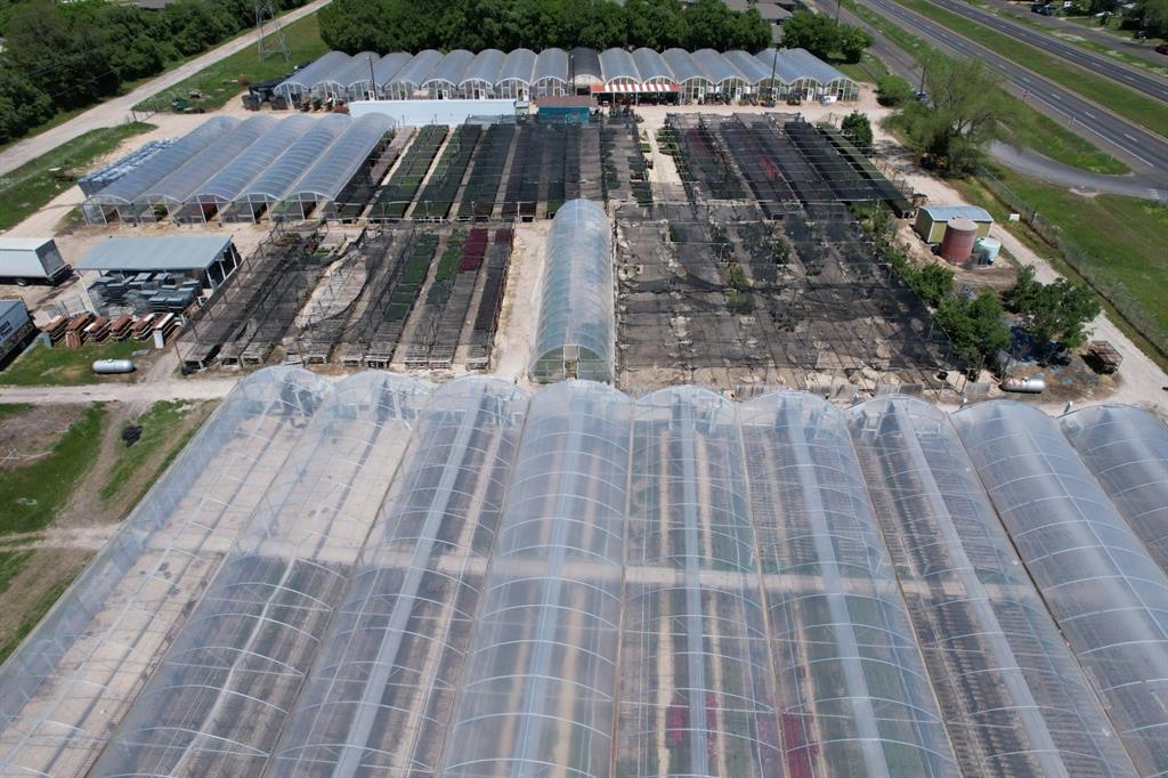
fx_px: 714
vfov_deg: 57.2
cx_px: 584
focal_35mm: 22
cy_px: 389
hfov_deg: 78.6
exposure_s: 1/2500
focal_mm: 8.38
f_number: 2.8
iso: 100
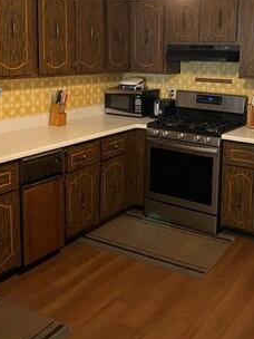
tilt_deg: -5.4
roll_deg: -1.6
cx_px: 167
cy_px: 104
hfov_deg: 34.8
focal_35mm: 41
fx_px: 401
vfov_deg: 44.9
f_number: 1.8
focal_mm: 4.25
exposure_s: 1/30
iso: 640
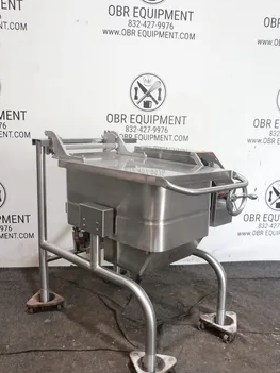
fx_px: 367
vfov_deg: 53.9
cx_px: 140
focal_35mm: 34
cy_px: 206
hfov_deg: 41.8
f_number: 3.5
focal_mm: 11.52
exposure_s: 1/40
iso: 800
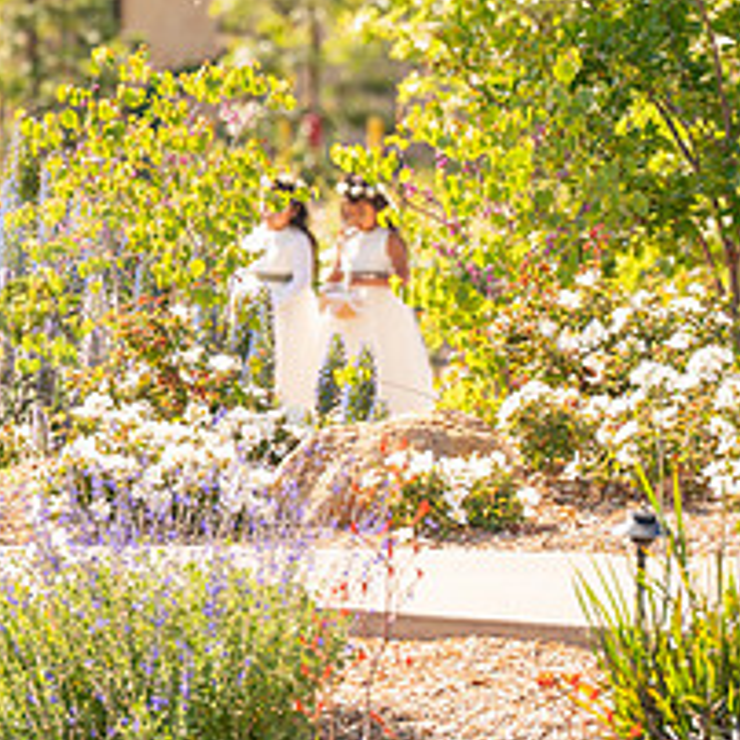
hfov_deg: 3.6
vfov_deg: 3.6
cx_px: -194
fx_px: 11778
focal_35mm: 487
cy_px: 284
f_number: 4.5
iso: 200
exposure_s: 1/800
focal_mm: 200
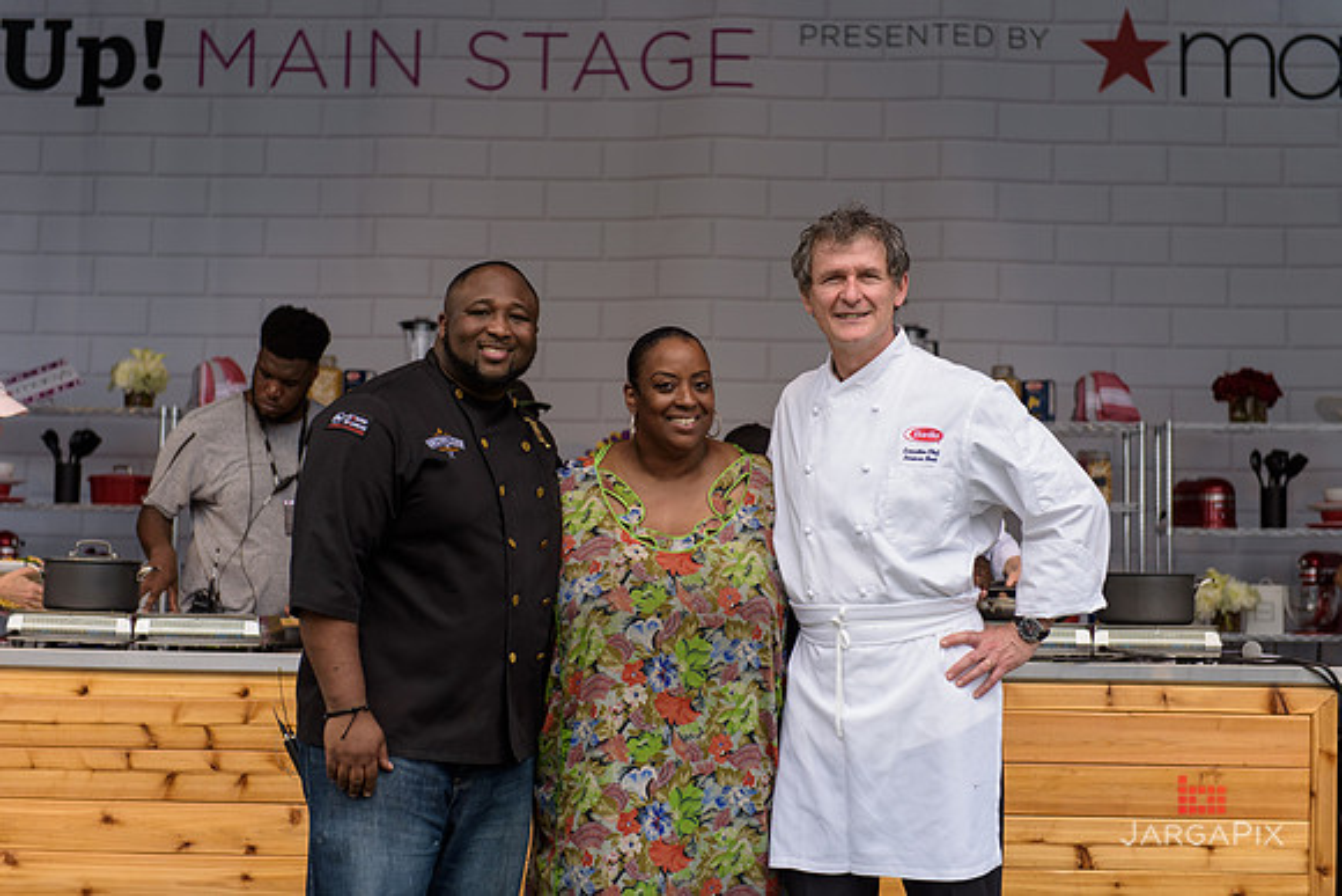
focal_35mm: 70
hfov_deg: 28.8
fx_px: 2610
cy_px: 448
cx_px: 671
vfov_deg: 19.5
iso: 200
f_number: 3.2
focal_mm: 70
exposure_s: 1/1600
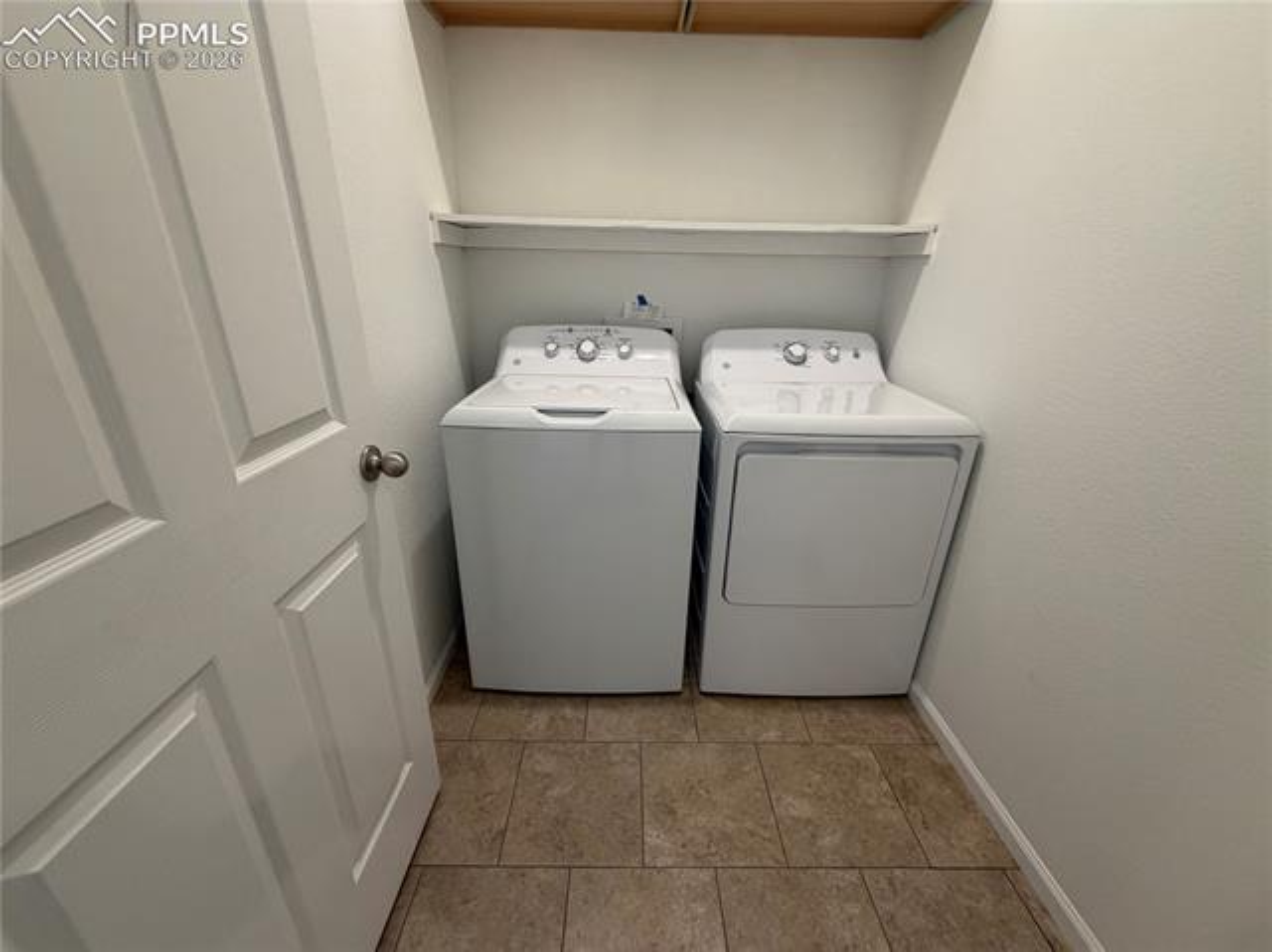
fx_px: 514
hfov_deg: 102.1
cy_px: 476
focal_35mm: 14
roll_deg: -0.4
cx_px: 636
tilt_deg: -22.3
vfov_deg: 85.6
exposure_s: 1/120
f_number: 2.2
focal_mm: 2.22
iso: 320
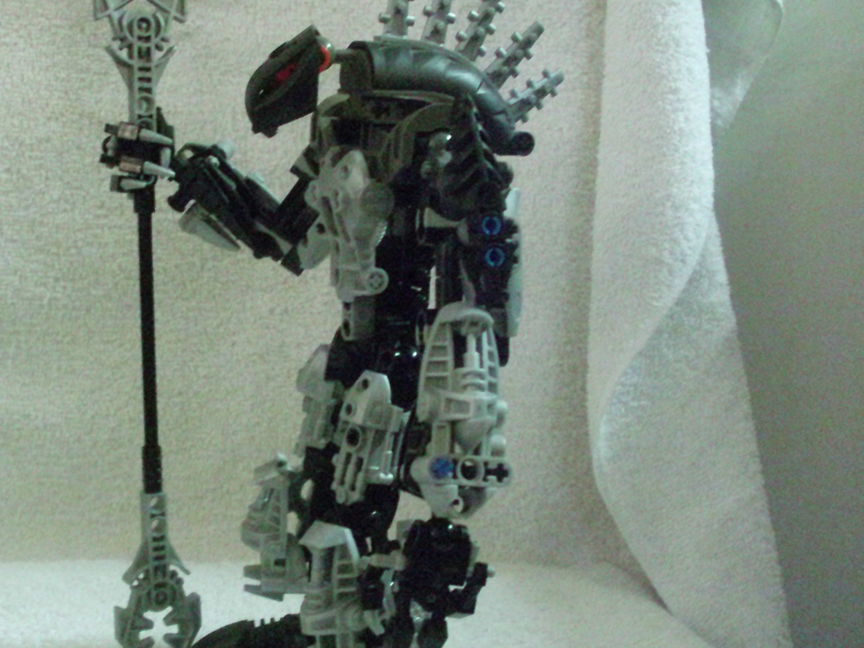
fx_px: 1373
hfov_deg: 34.4
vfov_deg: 26.6
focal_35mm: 55
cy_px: 324
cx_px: 255
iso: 1600
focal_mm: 6.3
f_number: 3.1
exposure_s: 1/24
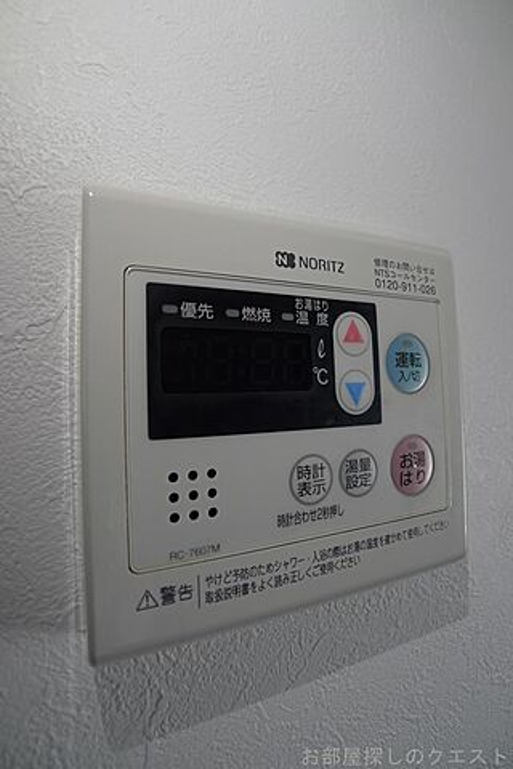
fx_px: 513
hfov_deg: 53.1
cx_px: 256
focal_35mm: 24
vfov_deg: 73.7
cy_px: 384
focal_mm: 5.1
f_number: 2
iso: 80
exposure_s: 1/40
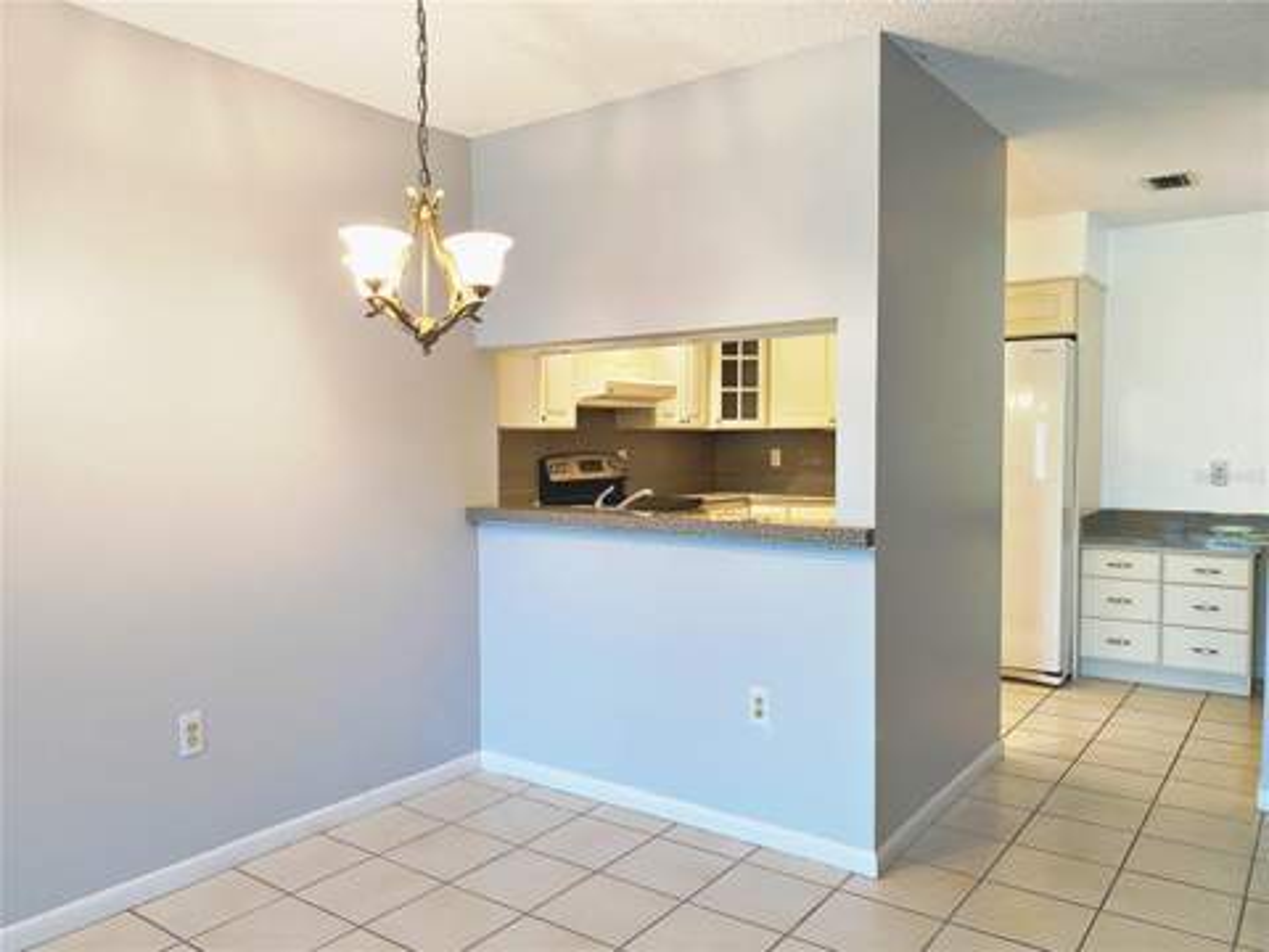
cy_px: 476
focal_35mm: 26
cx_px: 634
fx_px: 953
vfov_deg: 53.1
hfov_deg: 67.3
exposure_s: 1/60
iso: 125
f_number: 1.8
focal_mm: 4.25
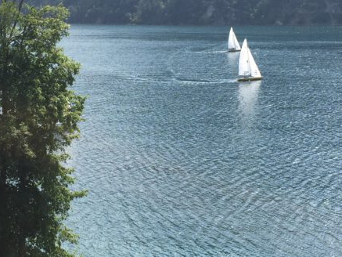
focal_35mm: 68
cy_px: 63
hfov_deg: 28.5
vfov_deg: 21.4
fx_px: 672
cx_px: 130
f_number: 2.2
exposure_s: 1/1364
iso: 32
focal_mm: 4.15
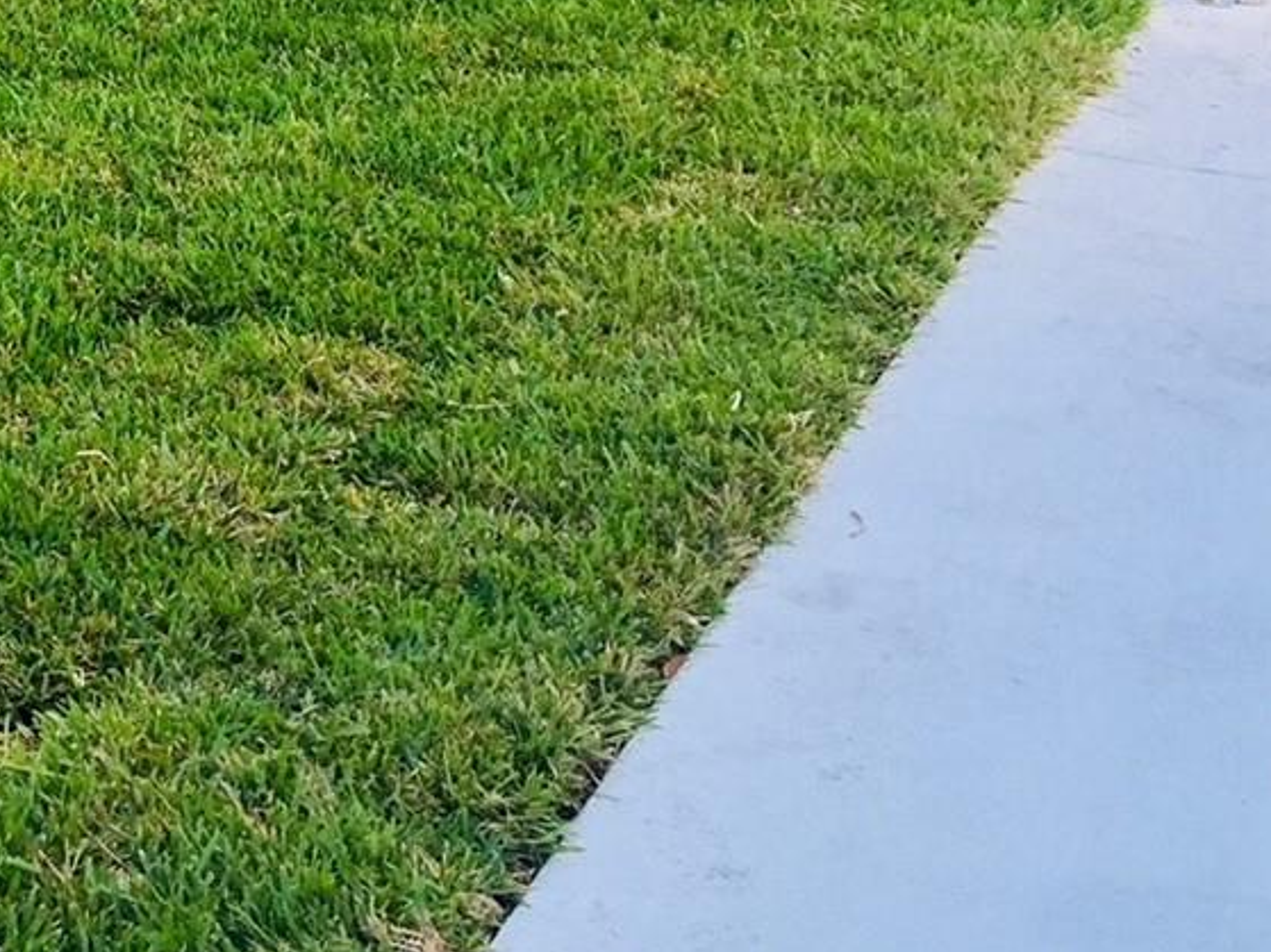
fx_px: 3047
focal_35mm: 83
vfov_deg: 16.5
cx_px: -487
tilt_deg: -8.6
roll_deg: +0.2
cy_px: -386
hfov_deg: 20.9
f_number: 2.2
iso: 32
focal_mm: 4.15
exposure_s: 1/60
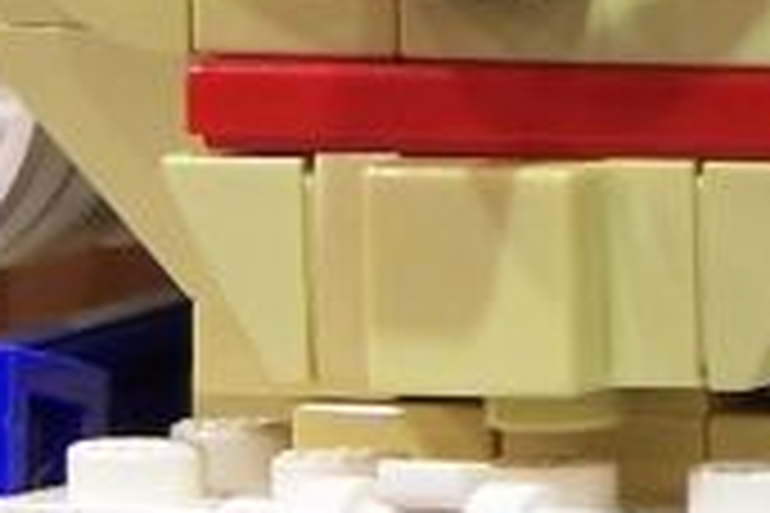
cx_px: 657
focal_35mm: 868
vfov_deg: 1.6
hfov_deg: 2.4
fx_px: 18564
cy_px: -310
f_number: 3.2
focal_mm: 23.1
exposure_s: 1/3
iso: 80
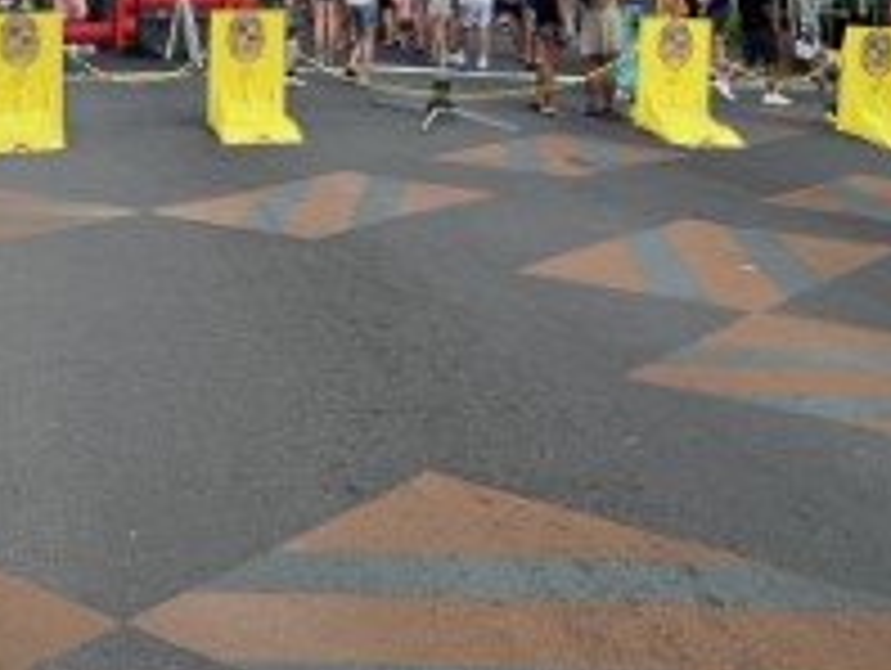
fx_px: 1520
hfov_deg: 32.6
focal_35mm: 59
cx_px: 396
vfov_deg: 23.3
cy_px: -76
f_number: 1.6
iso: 50
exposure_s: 1/227
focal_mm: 5.1
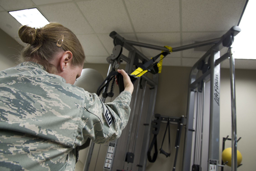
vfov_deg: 51.2
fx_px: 178
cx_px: 128
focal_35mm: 25
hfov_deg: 71.5
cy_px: 84
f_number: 5.6
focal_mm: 24
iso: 1250
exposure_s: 1/60
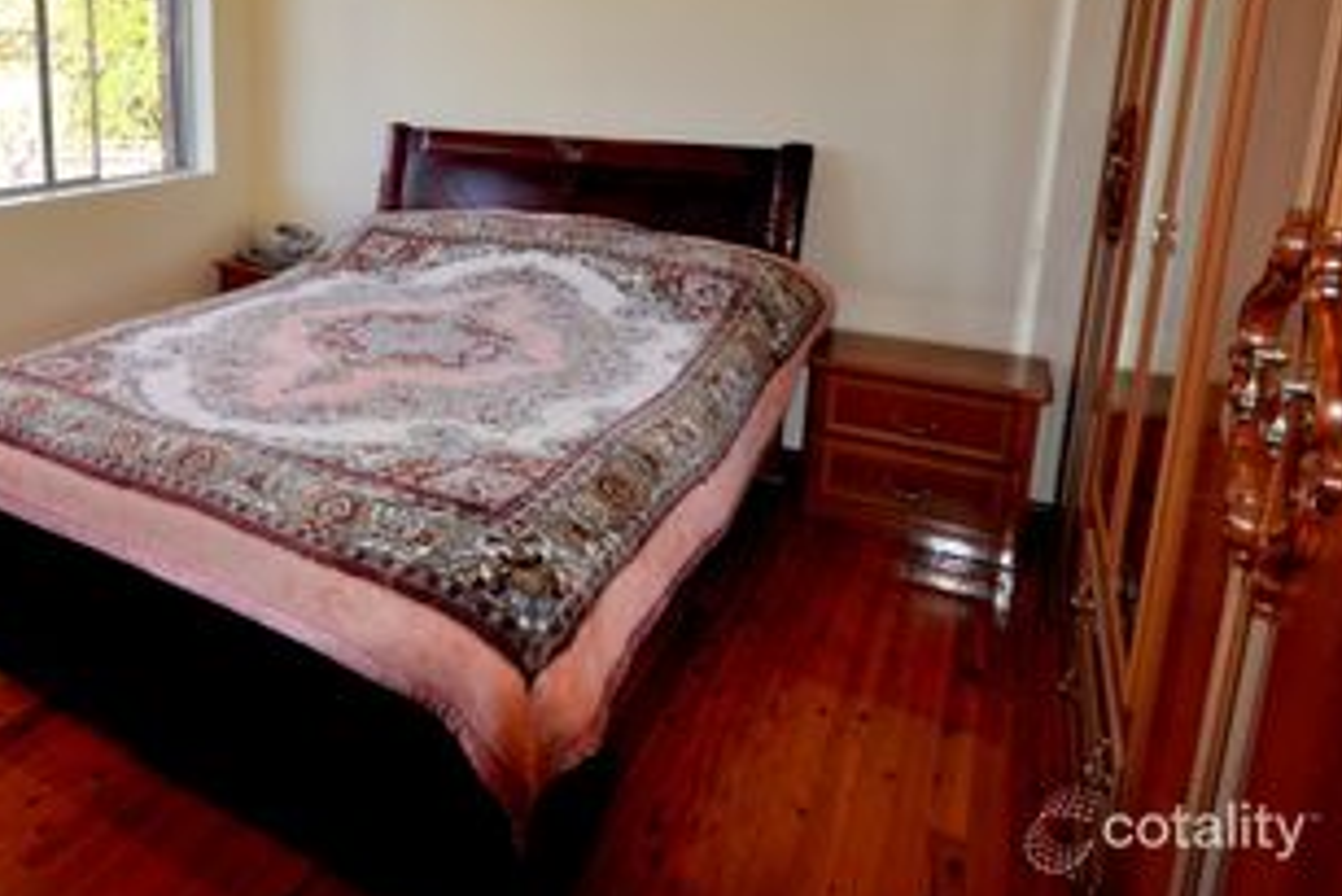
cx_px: 350
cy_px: 234
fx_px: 984
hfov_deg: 64.8
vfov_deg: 47.3
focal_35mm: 26
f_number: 4.2
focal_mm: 11.5
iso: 360
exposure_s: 1/200
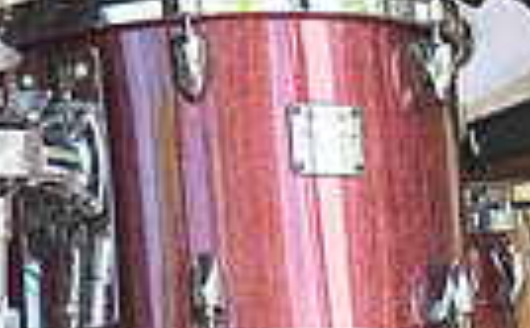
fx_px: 19134
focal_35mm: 1328
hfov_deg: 1.6
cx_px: 119
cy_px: -330
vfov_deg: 1.0
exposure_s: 1/160
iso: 800
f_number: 8
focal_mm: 200
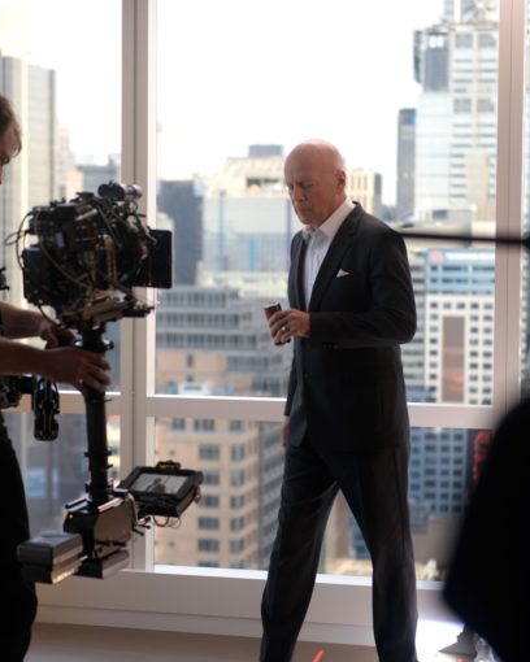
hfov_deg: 15.5
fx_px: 1941
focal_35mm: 99
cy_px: 331
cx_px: 145
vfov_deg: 19.4
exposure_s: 1/100
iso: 100
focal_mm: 70
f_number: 2.8
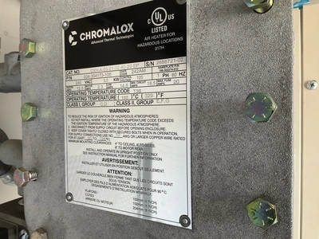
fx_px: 267
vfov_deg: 48.2
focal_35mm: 29
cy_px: 120
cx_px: 160
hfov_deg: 61.7
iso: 64
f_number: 1.8
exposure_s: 1/72
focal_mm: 3
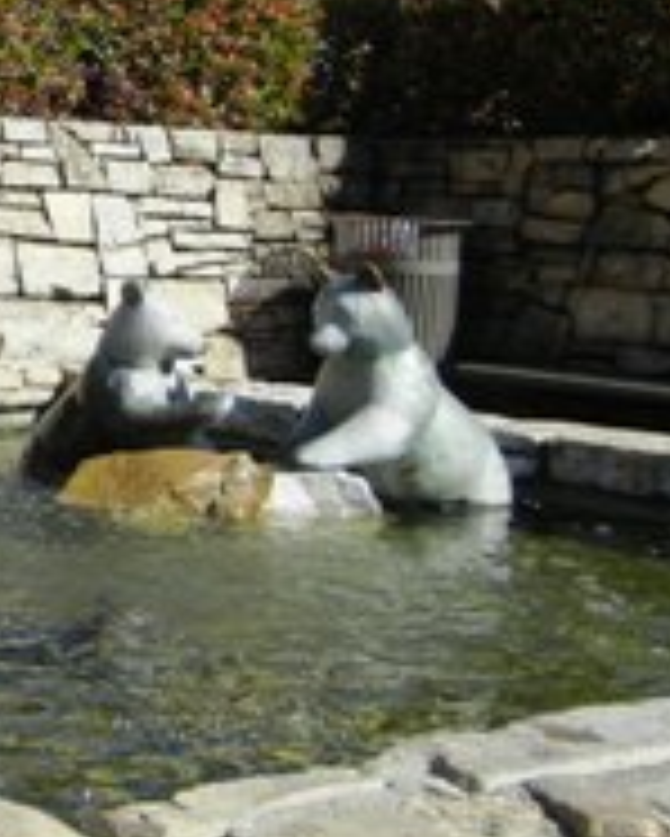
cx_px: -301
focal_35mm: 82
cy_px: 184
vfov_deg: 23.0
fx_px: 2031
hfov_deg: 17.1
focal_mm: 5.4
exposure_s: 1/350
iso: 160
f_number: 7
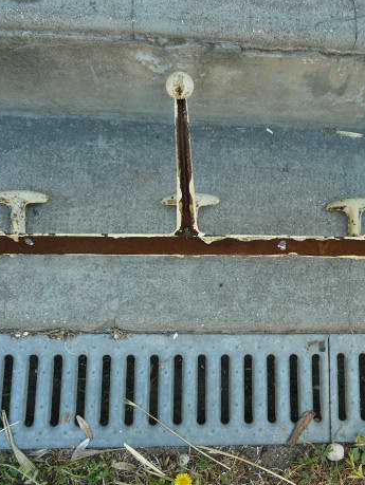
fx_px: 548
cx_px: 272
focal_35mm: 39
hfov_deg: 36.1
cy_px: 250
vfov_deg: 47.8
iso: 100
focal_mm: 4.6
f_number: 2.8
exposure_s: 1/80
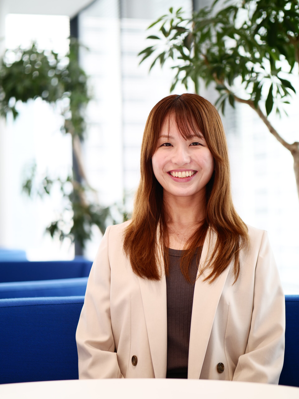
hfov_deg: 17.2
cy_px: 200
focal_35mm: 86
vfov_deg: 22.8
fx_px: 990
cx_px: 150
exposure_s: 1/100
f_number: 1.2
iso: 200
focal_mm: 43
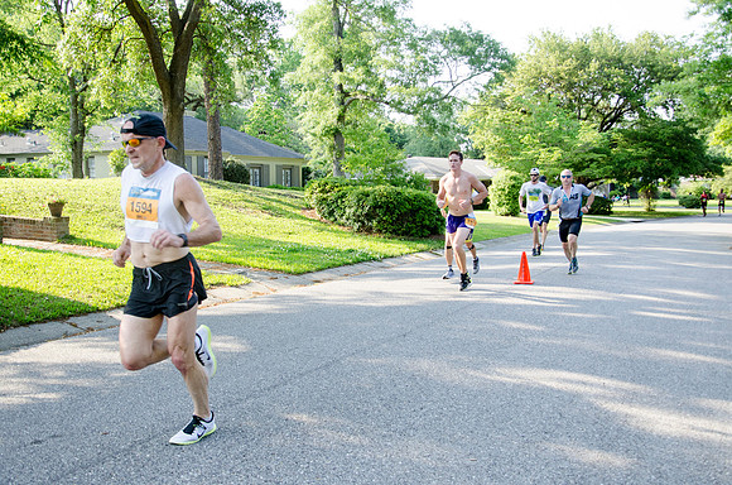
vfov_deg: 36.7
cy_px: 242
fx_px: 730
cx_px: 366
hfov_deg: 53.2
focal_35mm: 36
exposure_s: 1/640
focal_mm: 24
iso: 800
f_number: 5
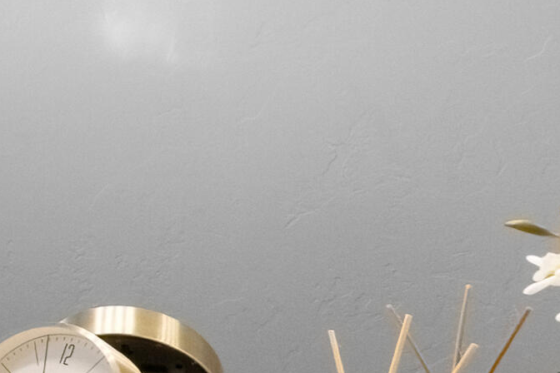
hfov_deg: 19.7
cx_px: -508
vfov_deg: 20.3
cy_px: 163
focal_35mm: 67
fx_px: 1042
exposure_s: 1/25
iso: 1600
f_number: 13
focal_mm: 10
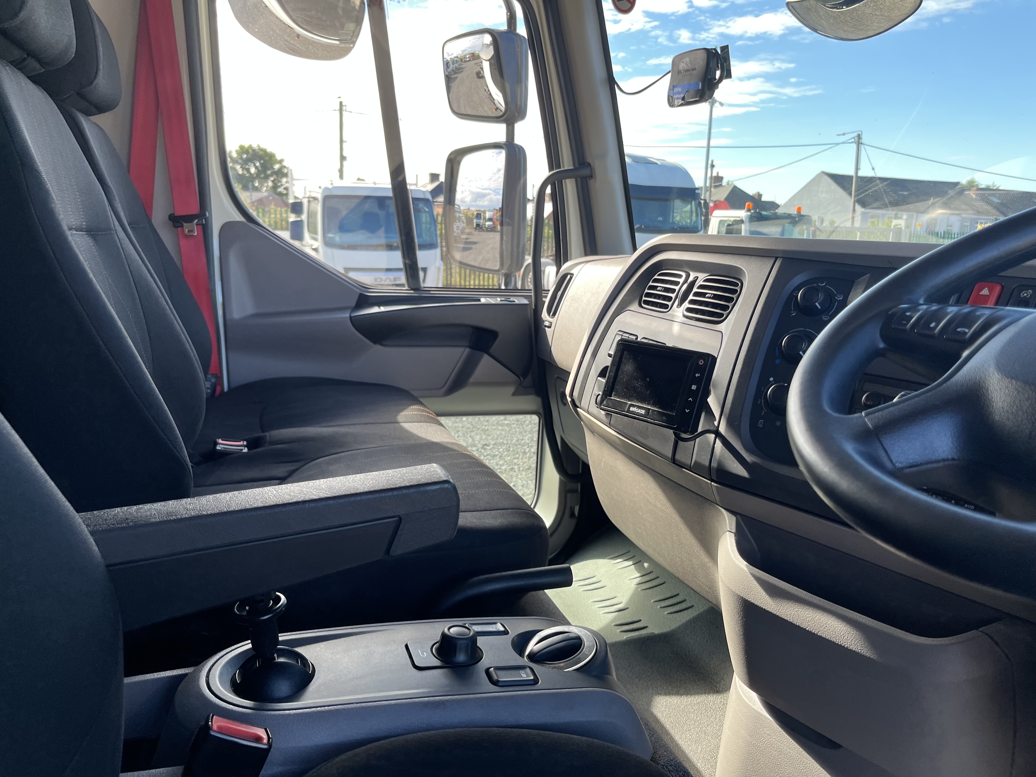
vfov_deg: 53.1
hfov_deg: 67.3
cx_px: 518
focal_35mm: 26
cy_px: 388
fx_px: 778
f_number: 1.6
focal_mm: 5.1
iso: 50
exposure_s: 1/342
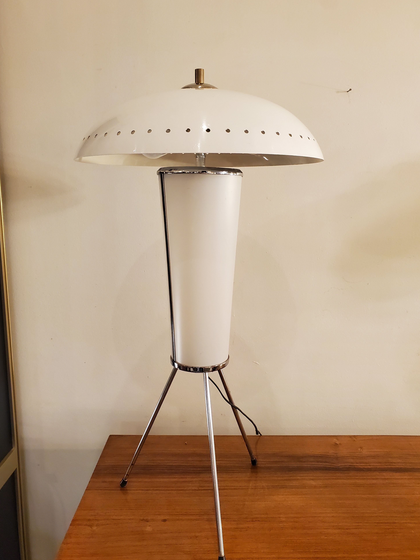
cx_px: 214
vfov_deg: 65.3
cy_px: 287
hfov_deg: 51.3
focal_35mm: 27
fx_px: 437
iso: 500
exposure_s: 1/50
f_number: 2.4
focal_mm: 4.3
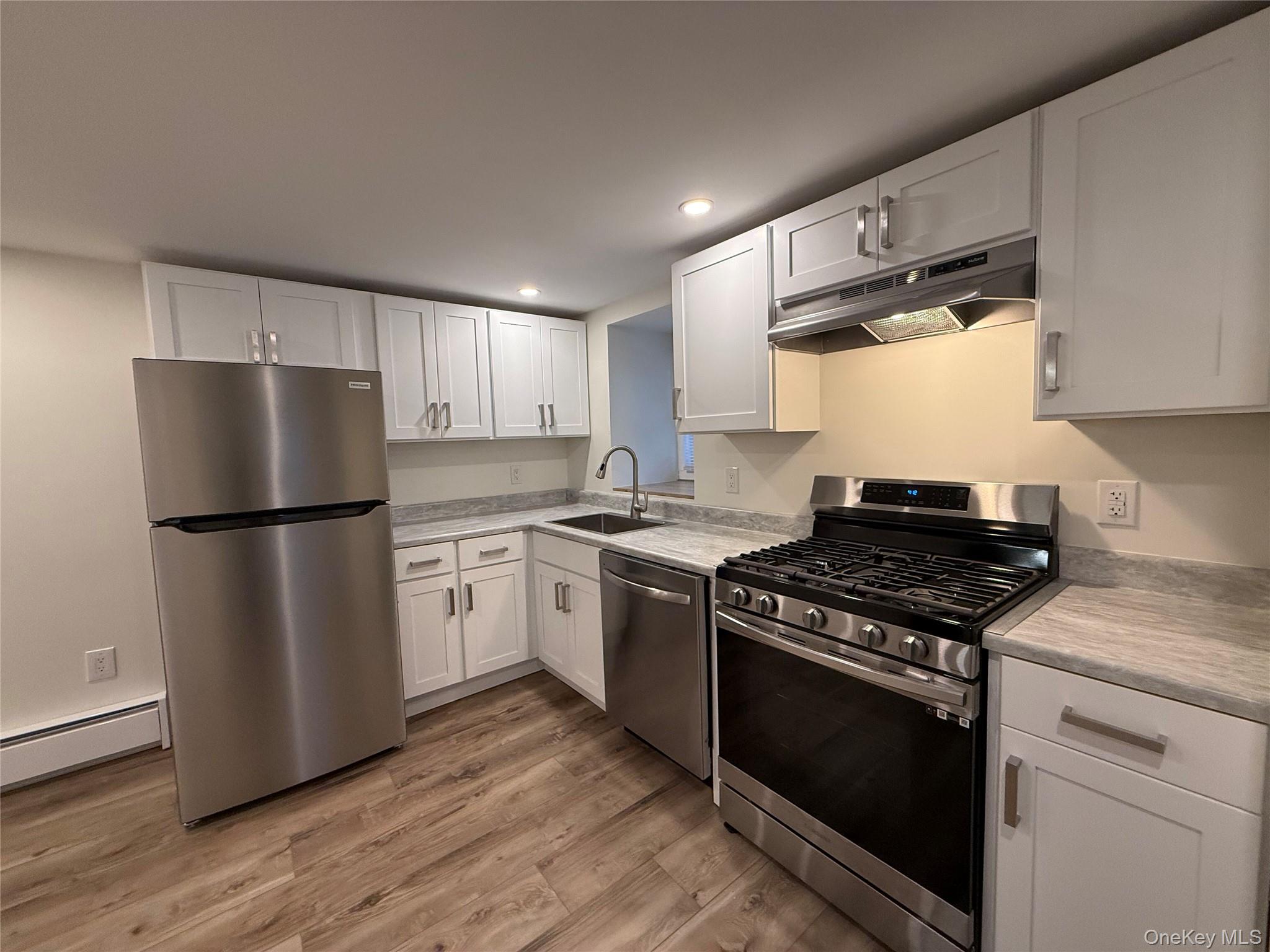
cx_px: 635
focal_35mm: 14
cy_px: 476
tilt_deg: -4.3
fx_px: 514
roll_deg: +2.2
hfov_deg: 102.1
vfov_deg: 85.7
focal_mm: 2.22
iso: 200
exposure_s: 1/120
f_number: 2.2
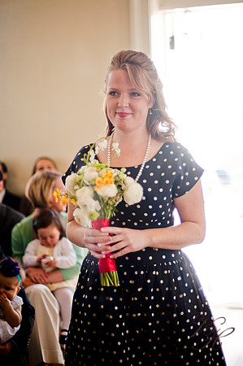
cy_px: 183
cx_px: 122
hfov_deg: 26.9
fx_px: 507
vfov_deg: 39.6
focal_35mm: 50
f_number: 1.4
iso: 200
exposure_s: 1/320
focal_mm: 50
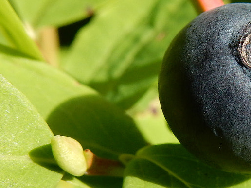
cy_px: 112
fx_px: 674
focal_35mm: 93
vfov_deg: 15.9
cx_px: 234
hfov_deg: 20.6
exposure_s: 1/400
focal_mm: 5.4
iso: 125
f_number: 4
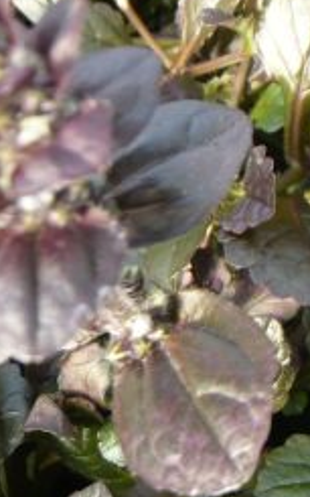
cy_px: 52
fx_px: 1014
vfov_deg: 26.6
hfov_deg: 15.4
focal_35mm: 75
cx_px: 523
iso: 100
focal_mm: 4.6
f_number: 2.8
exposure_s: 1/125
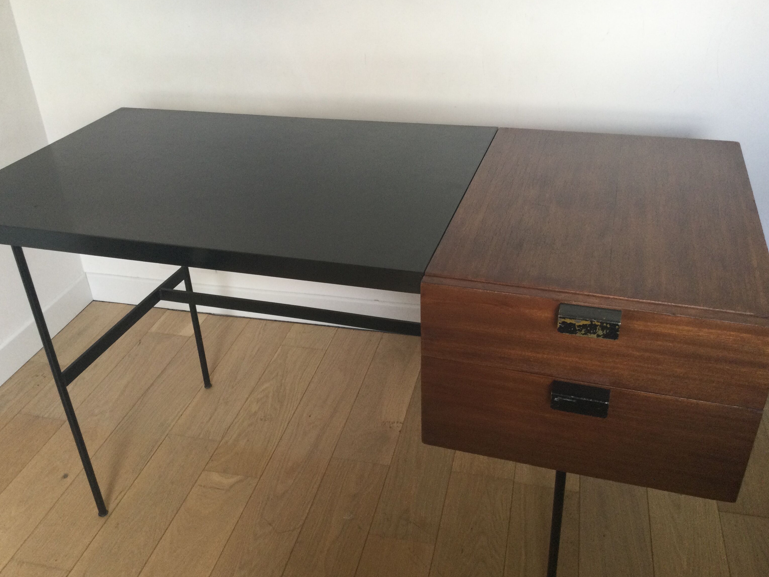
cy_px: 280
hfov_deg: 55.3
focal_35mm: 33
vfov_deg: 42.9
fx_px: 733
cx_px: 382
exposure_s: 1/33
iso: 64
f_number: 2.4
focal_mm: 3.3
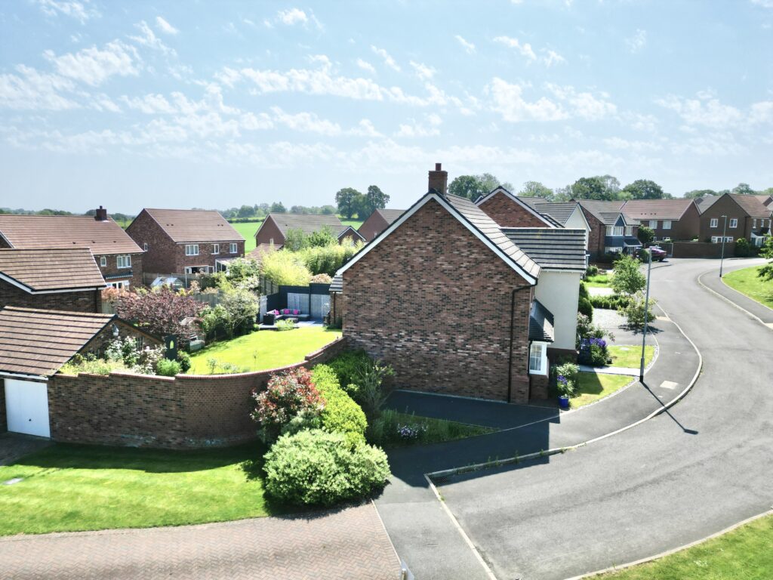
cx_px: 386
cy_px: 290
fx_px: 536
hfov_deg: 71.6
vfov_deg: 56.8
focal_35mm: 24
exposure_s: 1/4000
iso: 100
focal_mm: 6.72
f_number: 1.7
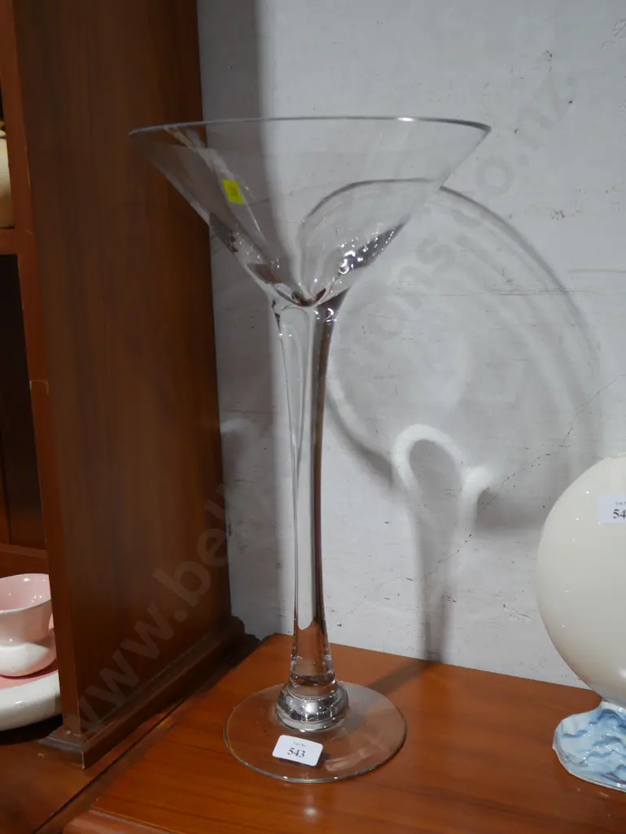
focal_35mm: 38
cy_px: 417
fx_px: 915
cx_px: 313
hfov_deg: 37.8
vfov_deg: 49.0
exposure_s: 1/60
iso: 320
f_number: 4.5
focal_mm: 19
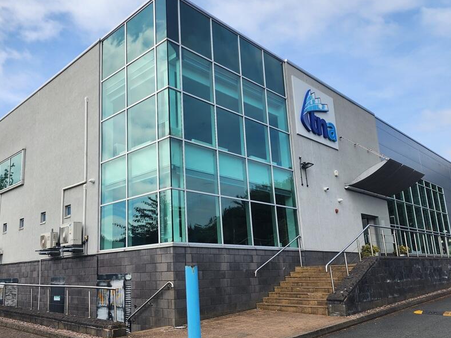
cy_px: 178
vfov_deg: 46.8
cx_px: 174
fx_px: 391
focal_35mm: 30
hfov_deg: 59.3
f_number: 1.8
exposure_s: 1/715
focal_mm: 6.4
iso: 12
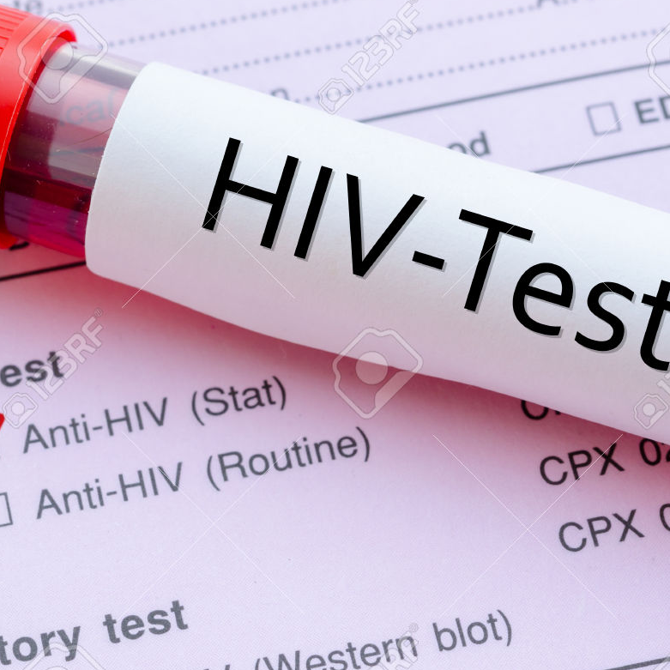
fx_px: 2781
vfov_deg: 13.7
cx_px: 213
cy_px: 336
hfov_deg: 13.7
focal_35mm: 127
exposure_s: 1/4
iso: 125
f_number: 11
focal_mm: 60
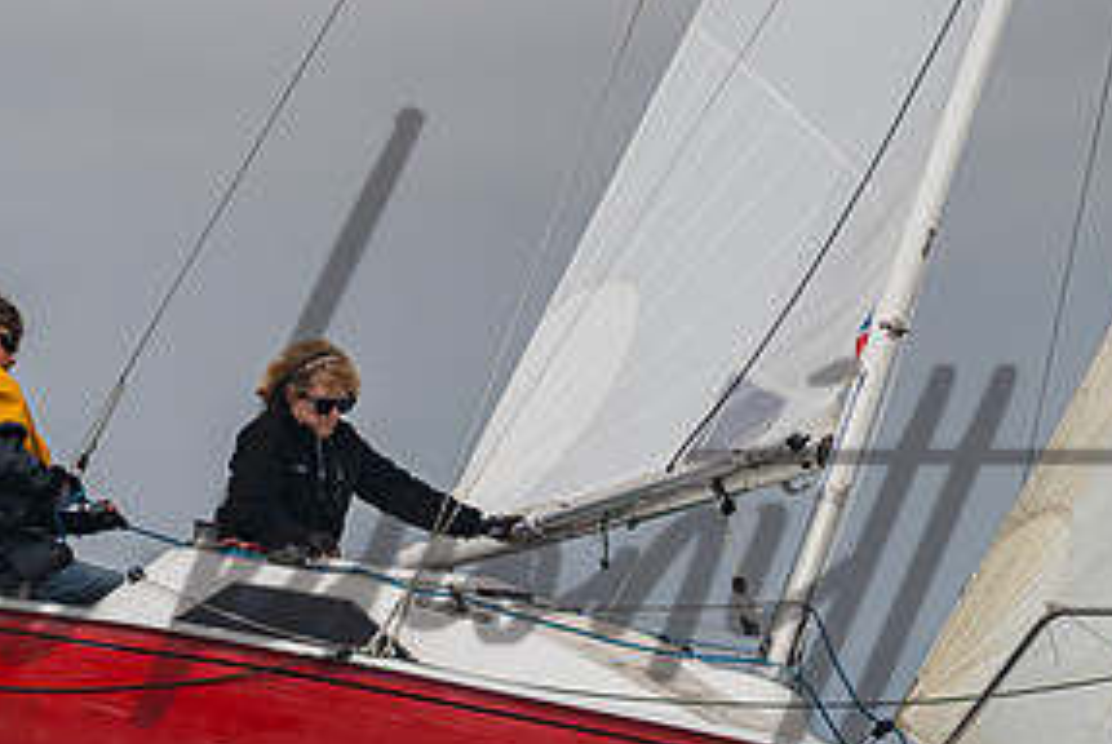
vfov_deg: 2.9
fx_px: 14934
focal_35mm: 483
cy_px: 626
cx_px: 355
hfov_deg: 4.3
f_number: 6.3
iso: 160
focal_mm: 200
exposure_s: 1/640
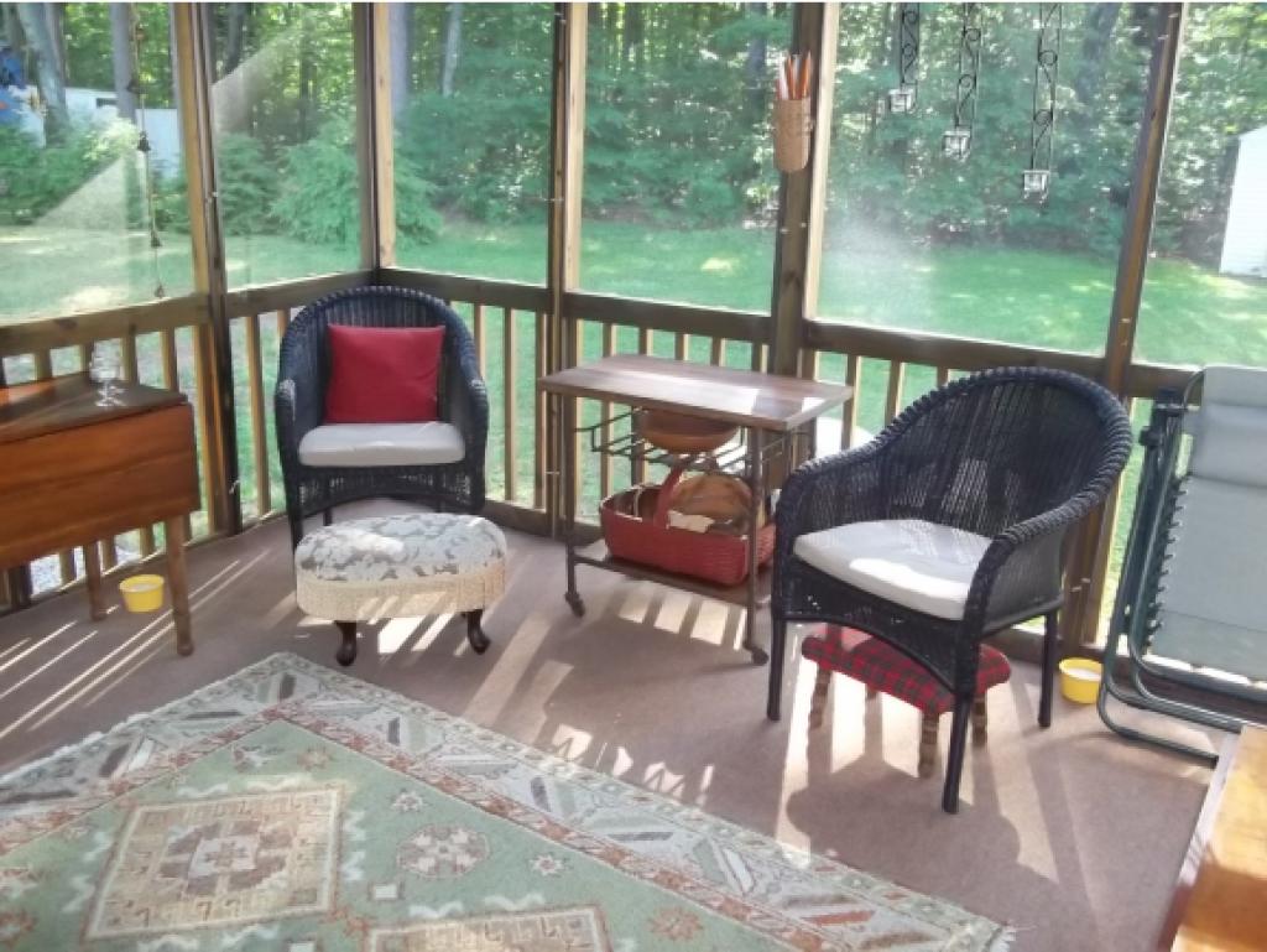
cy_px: 476
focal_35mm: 32
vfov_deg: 44.2
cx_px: 634
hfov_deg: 56.8
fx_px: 1172
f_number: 2.9
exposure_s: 1/40
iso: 320
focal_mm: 5.7
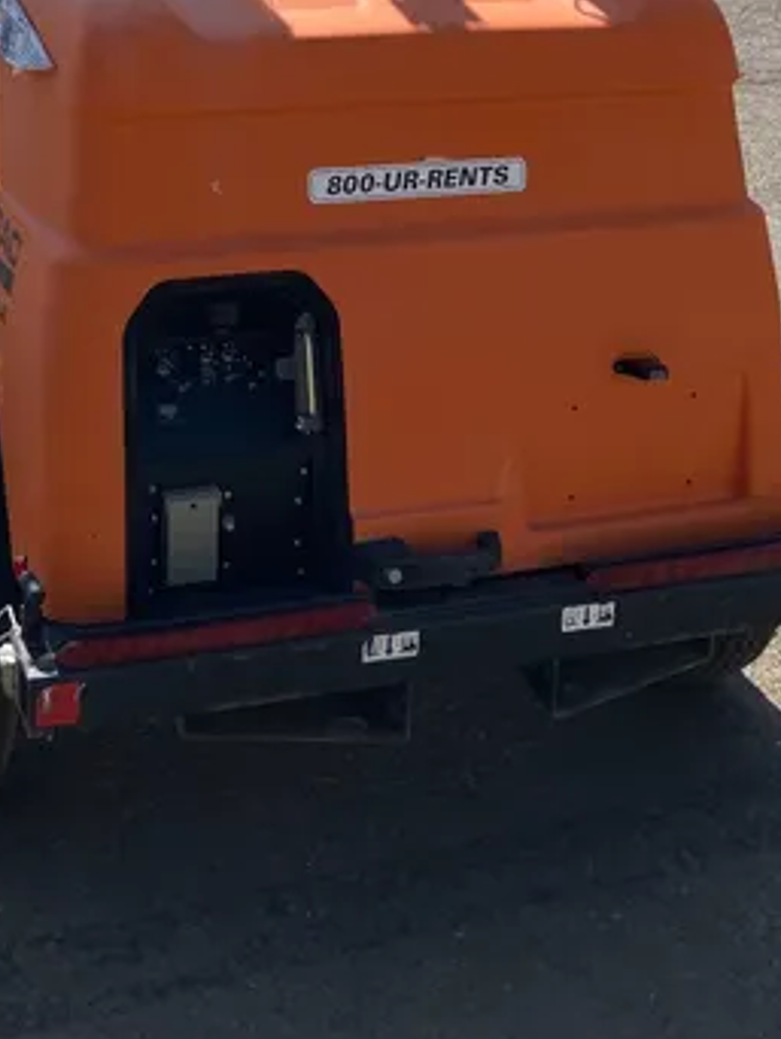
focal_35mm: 60
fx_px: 1803
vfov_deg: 29.9
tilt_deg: -7.4
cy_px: -8
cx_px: 255
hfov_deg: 24.3
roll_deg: -2.8
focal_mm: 3.99
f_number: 1.8
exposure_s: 1/1869
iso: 32
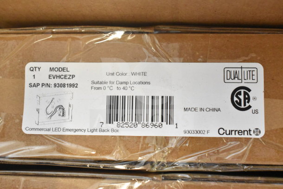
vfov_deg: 25.1
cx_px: 142
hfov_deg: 36.9
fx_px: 425
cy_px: 94
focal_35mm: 54
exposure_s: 1/200
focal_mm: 36
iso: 6400
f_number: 7.1
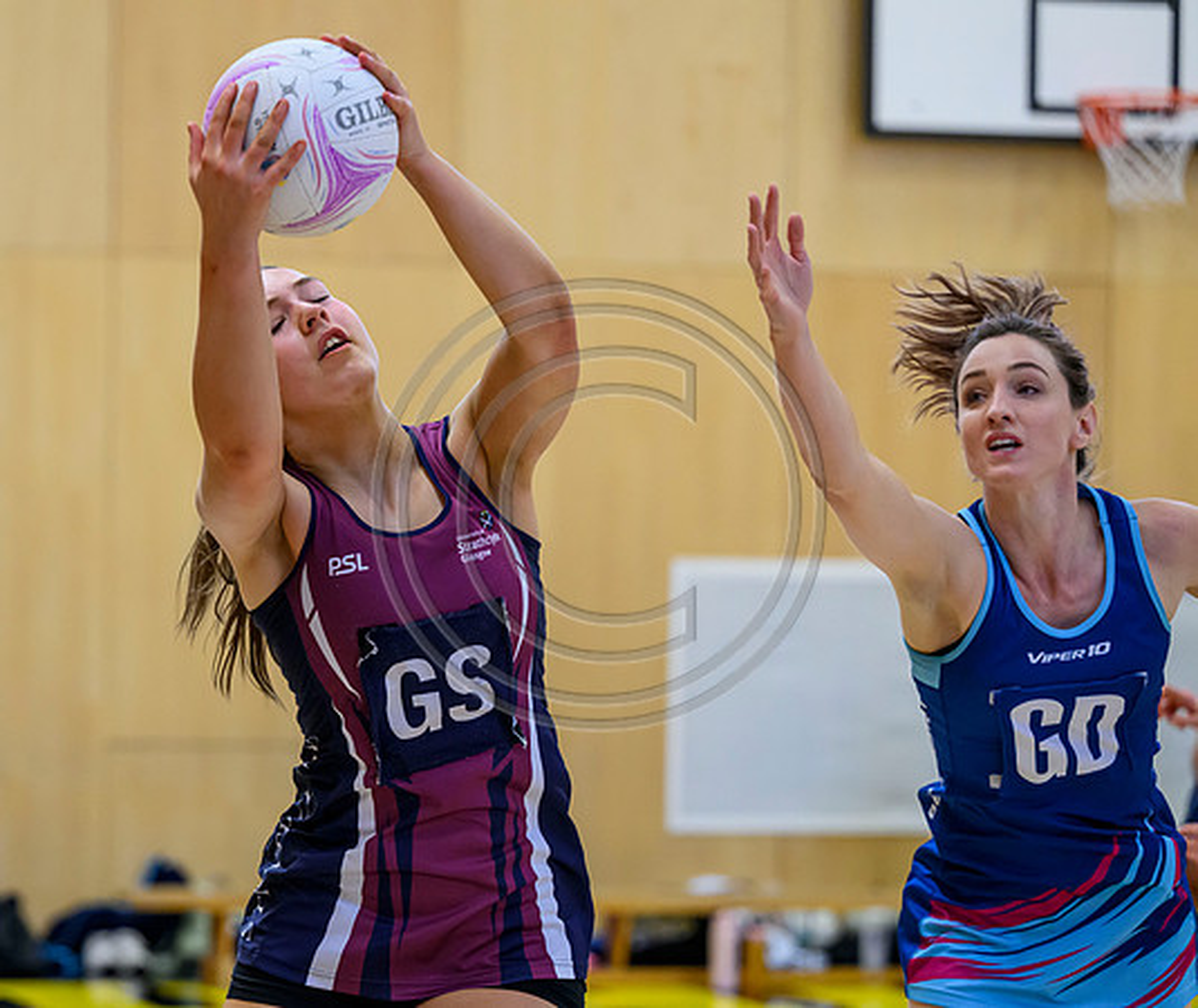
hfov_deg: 12.2
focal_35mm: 155
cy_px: 585
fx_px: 5612
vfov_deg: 10.3
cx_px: 319
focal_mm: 115
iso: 4000
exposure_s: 1/1250
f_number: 3.2
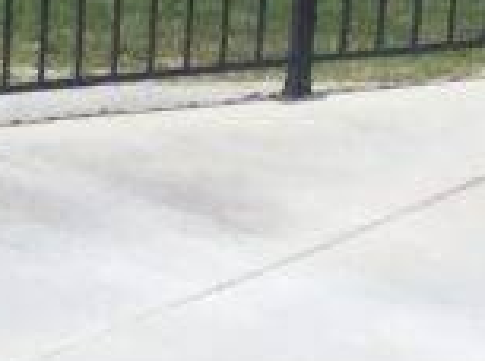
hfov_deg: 8.6
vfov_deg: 6.6
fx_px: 2907
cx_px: -701
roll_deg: +0.9
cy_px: 1013
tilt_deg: -25.0
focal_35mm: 208
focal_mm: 3.3
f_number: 2.4
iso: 25
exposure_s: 1/2146
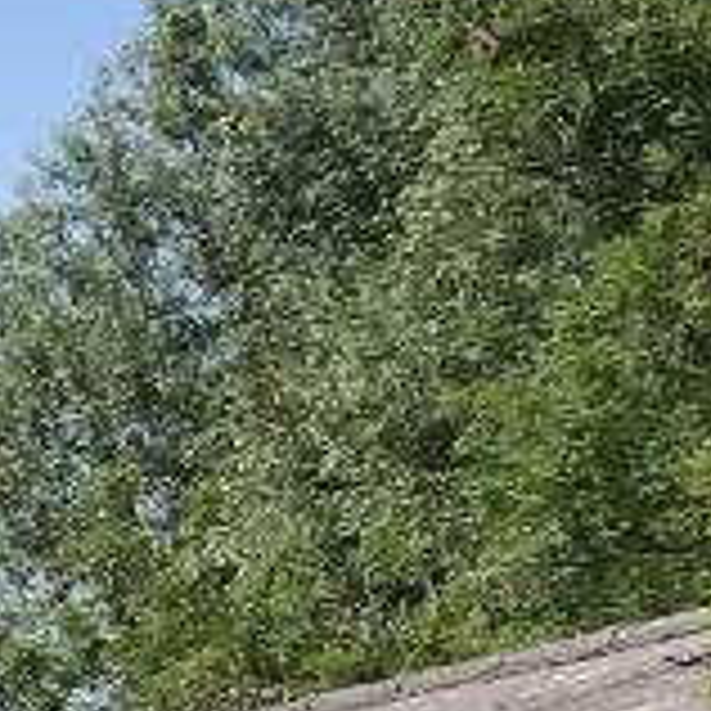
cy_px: 1539
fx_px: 3881
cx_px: -1012
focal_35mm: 167
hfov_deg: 9.3
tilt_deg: -4.7
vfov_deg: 9.6
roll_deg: +0.1
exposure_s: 1/1546
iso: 20
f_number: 1.8
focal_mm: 3.99
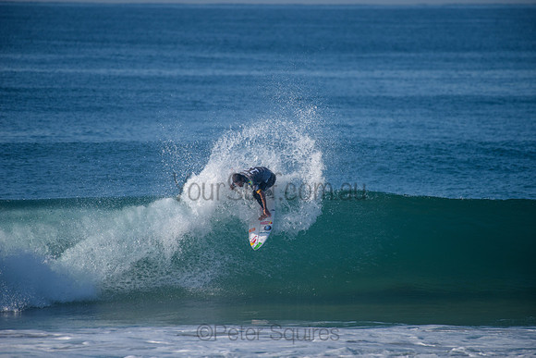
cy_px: 179
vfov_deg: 2.8
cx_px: 268
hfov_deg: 4.1
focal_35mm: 500
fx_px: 7446
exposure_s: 1/2000
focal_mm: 500
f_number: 5.6
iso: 200
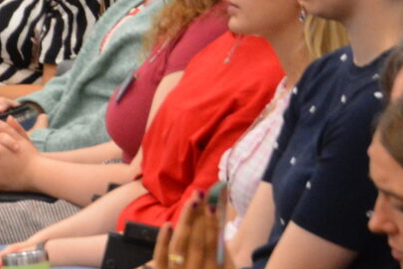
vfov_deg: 2.5
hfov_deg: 3.7
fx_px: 6148
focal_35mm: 549
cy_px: 69
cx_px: -626
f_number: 5
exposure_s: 1/30
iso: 1100
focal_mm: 58
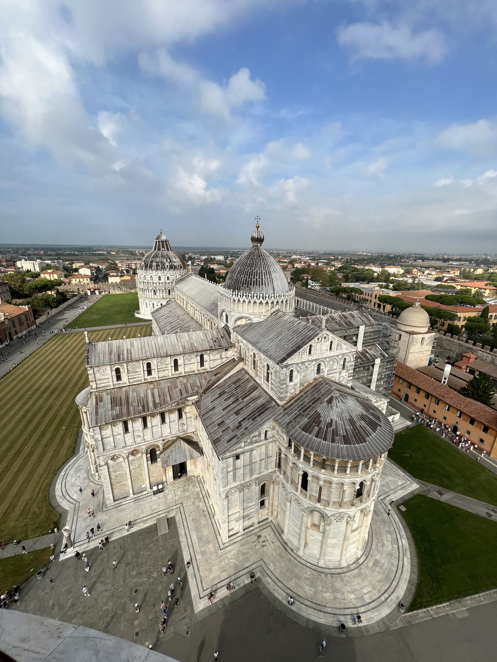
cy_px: 331
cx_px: 248
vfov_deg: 106.2
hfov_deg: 89.9
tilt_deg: -16.8
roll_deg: -0.8
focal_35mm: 13
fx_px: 249
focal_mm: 1.57
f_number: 1.8
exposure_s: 1/1908
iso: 32
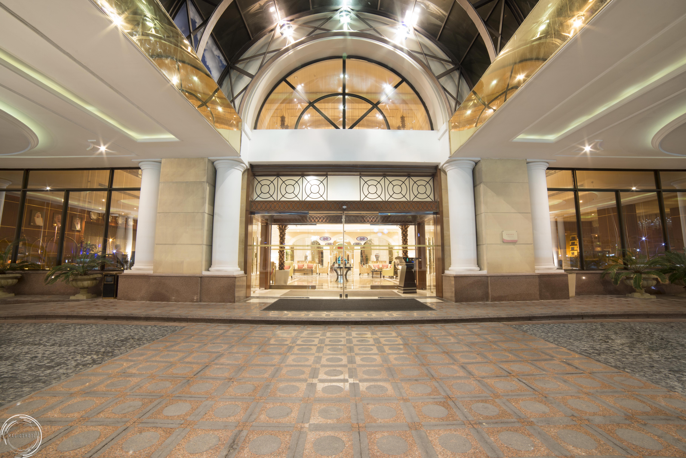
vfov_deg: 81.3
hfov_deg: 104.2
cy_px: 229
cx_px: 343
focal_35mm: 14
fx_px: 267
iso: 320
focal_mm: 14
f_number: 16
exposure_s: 8
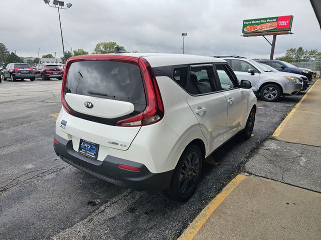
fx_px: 213
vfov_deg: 58.9
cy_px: 120
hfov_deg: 73.9
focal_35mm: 23
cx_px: 160
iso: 10
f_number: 1.7
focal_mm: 6.3
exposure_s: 1/480
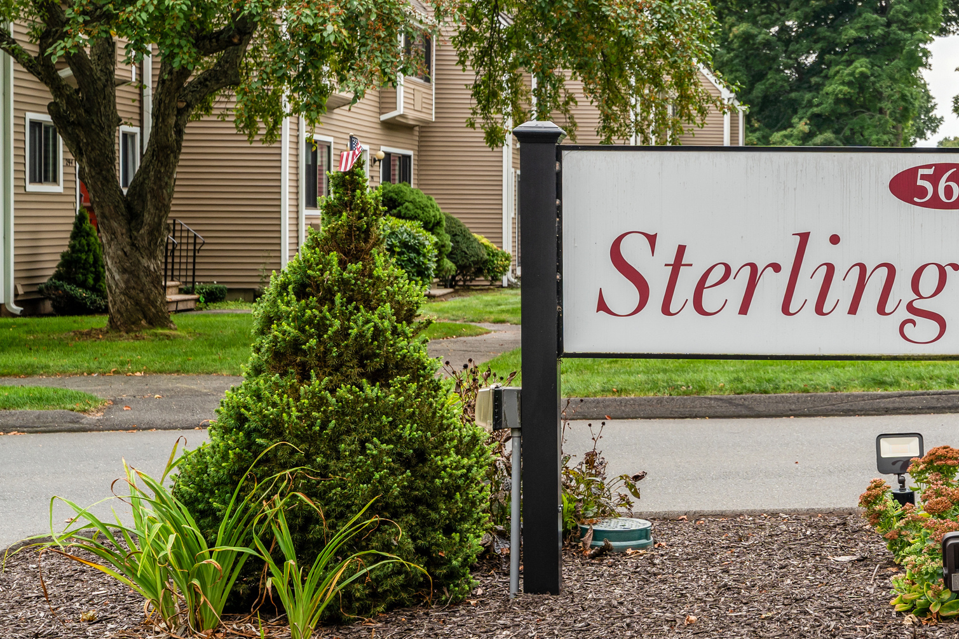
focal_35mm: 57
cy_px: 230
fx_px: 1518
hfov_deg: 32.5
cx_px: 935
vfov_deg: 23.7
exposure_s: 1/160
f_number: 5.6
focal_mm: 28
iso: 100
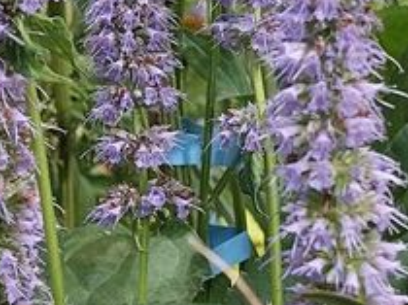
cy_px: 212
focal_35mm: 127
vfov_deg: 11.6
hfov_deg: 15.5
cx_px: 108
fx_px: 1495
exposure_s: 1/50
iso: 160
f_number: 1.8
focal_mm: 5.23
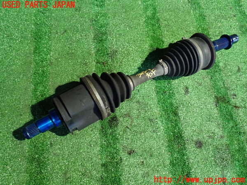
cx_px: 124
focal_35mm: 36
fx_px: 257
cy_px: 92
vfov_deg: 39.7
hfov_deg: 51.4
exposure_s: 1/25
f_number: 2.5
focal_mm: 6.37
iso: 800
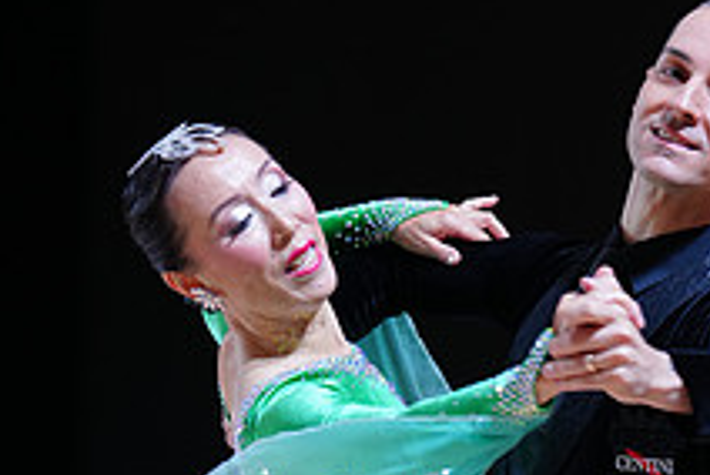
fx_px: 6419
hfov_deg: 6.3
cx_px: 404
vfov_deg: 4.2
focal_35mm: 325
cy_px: 736
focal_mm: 119
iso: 800
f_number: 2.8
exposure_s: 1/500
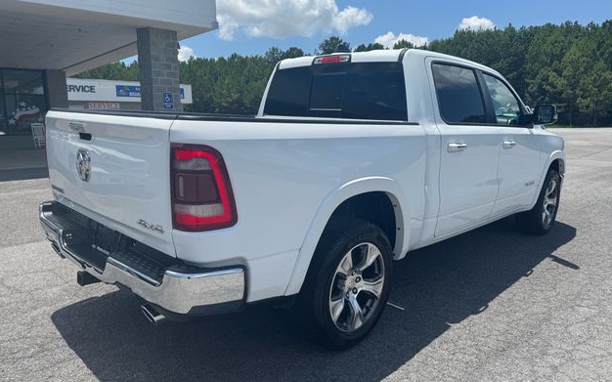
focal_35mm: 26
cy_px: 189
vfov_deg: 47.6
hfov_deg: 70.4
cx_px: 301
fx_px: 434
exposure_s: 1/4608
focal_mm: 6.76
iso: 80
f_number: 1.78
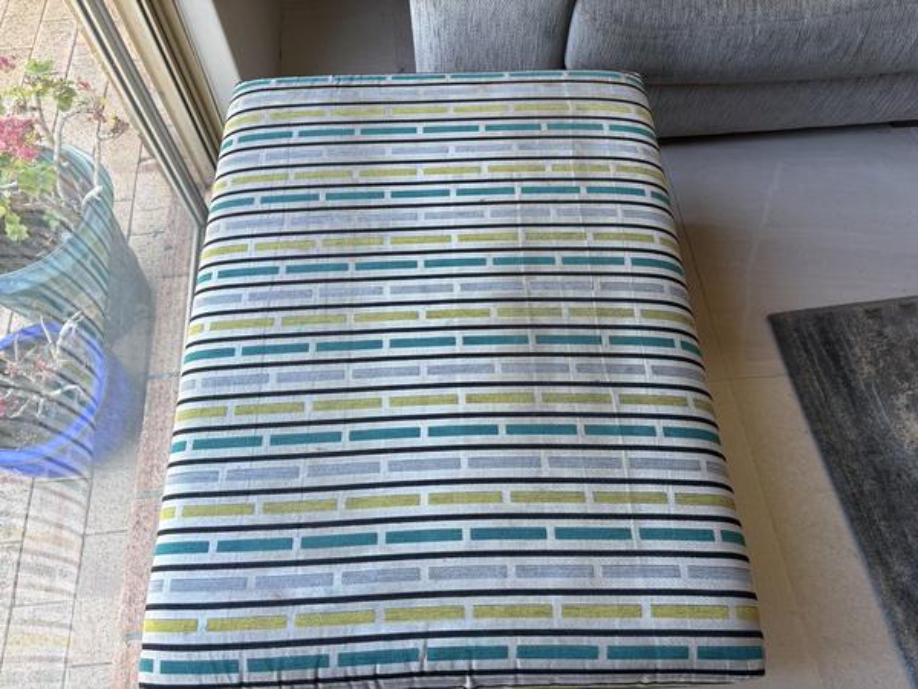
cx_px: 459
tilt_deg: -61.3
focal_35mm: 26
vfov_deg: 53.1
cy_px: 344
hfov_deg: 67.3
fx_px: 690
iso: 50
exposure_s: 1/121
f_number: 1.6
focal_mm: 5.96
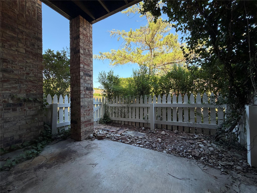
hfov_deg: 102.1
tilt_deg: +0.2
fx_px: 104
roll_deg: +1.3
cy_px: 96
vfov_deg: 85.7
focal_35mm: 14
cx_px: 128
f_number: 2.2
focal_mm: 2.22
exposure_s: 1/215
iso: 64
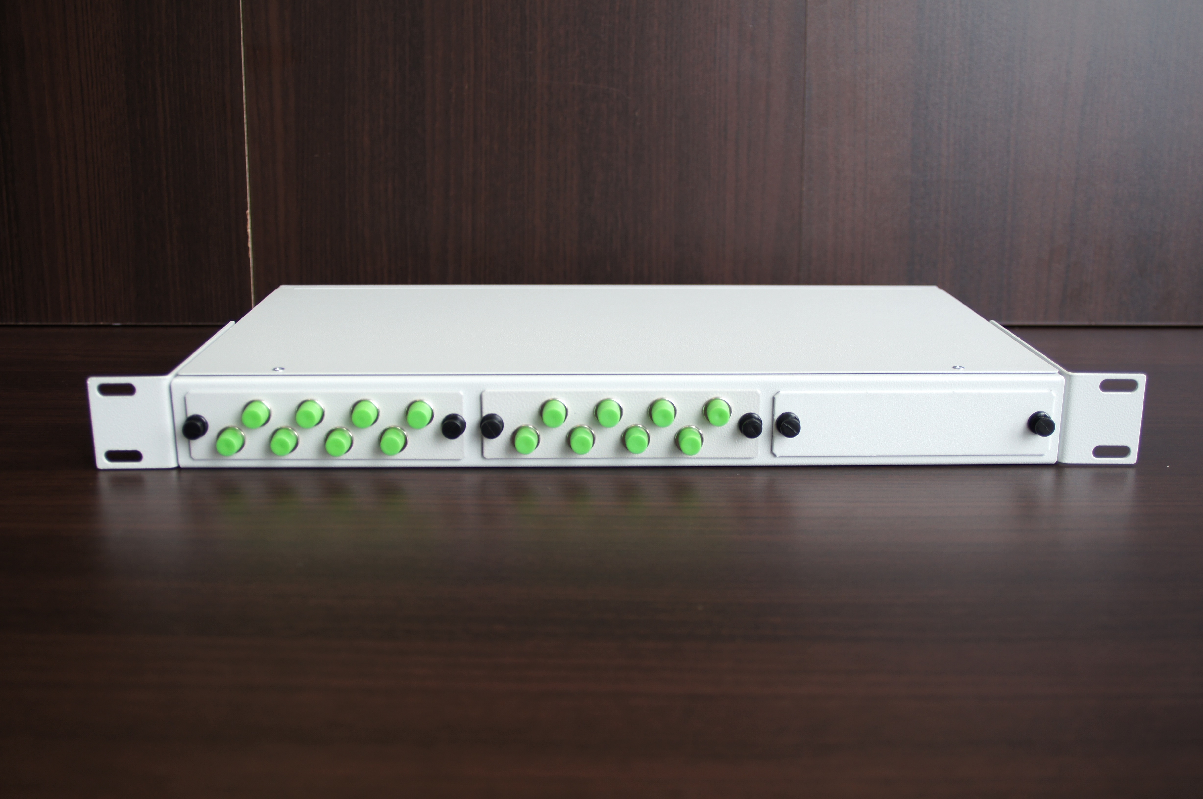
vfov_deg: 36.8
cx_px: 602
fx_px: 1202
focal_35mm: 36
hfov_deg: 53.2
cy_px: 400
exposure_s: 1/40
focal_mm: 24
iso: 125
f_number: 3.5
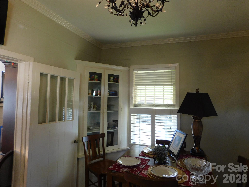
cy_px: 94
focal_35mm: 23
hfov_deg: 73.9
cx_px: 124
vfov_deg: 58.9
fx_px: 165
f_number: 3
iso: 200
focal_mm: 4
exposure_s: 1/30
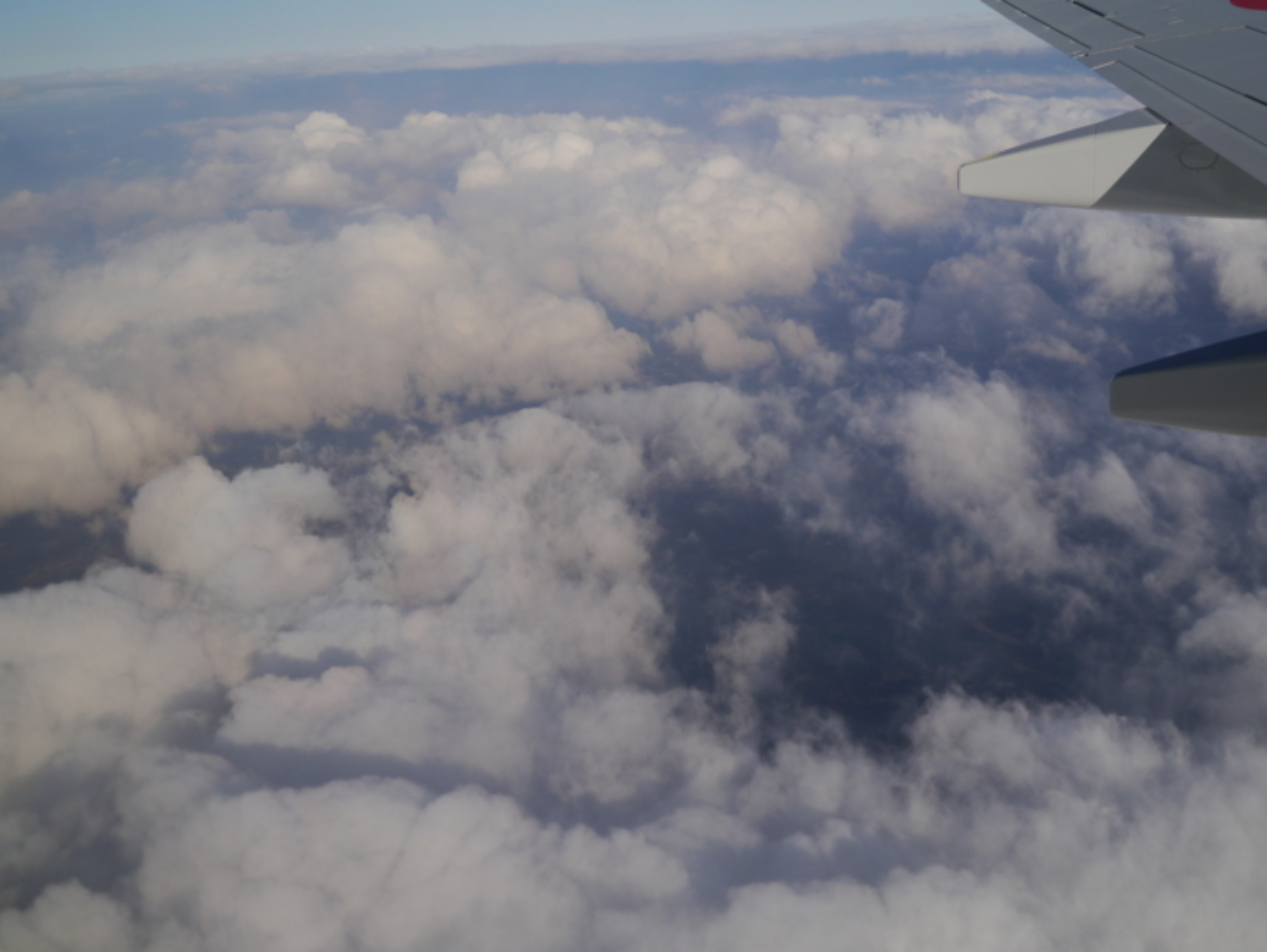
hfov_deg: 46.8
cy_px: 476
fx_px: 1465
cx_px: 634
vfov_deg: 36.0
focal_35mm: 40
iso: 160
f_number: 5.6
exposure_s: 1/1000
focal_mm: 20
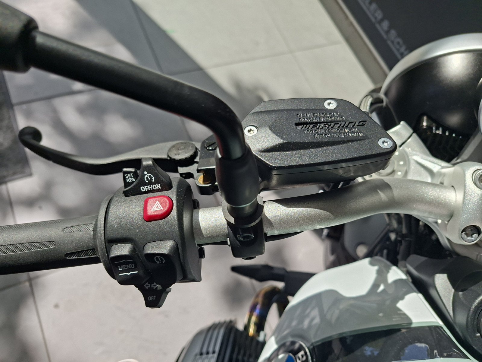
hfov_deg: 73.9
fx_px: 320
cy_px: 181
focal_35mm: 23
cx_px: 241
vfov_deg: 58.9
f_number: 1.8
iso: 40
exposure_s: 1/1007
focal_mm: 5.54
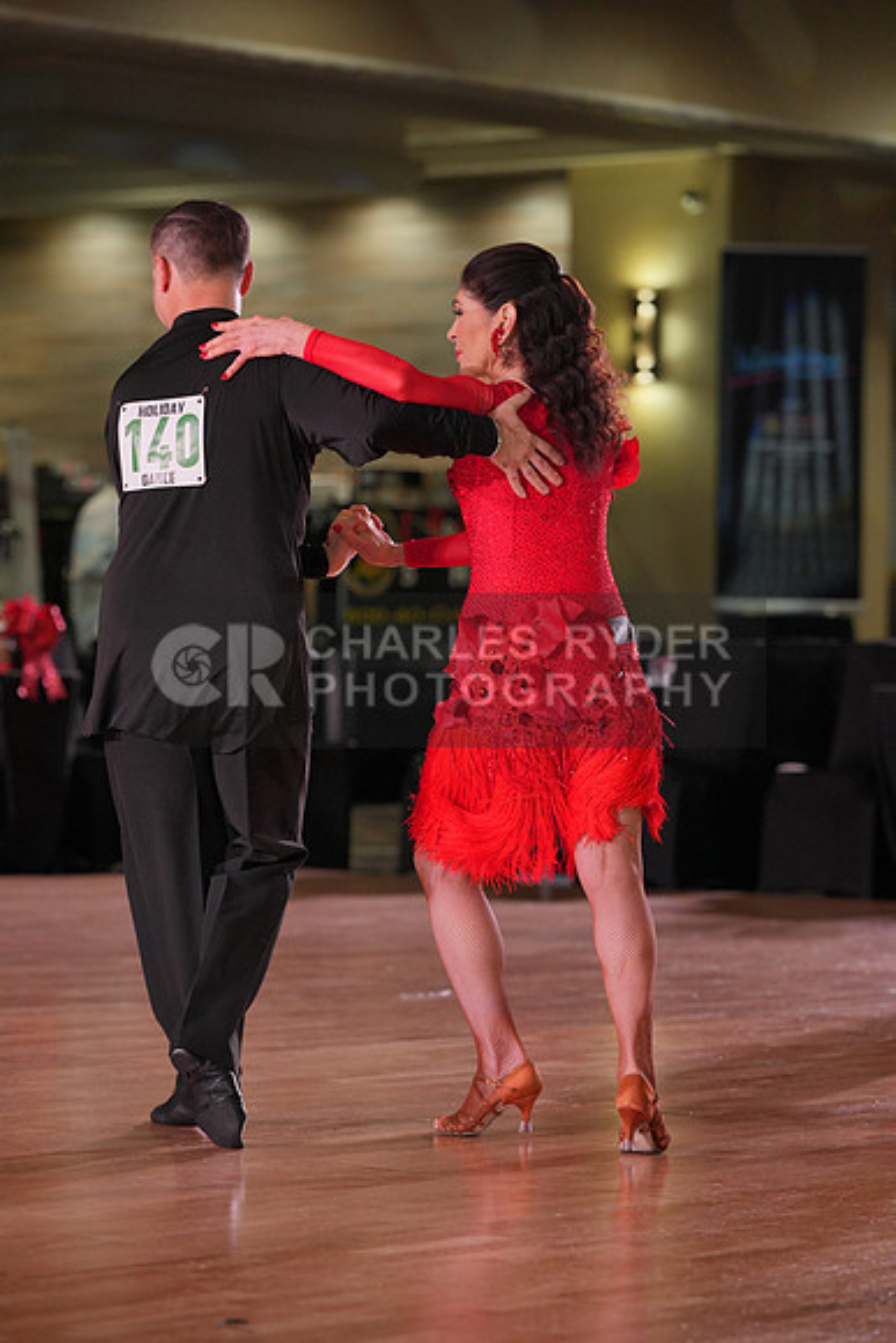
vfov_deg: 15.2
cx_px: 448
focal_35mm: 135
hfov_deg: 10.2
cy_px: 672
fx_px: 5037
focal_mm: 135
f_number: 4
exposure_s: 1/500
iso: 1600
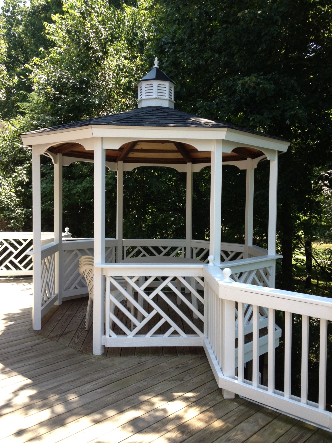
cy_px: 222
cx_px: 166
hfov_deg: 40.7
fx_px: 448
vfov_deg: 52.6
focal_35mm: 35
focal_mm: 4.28
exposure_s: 1/336
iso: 50
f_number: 2.4
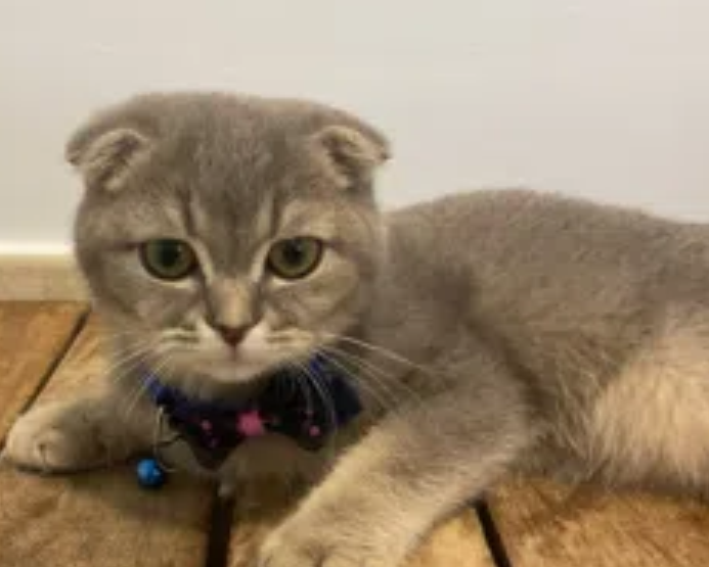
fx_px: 1029
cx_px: 255
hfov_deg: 37.7
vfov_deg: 30.7
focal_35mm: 49
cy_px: 362
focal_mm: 3
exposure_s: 1/40
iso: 200
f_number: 1.8
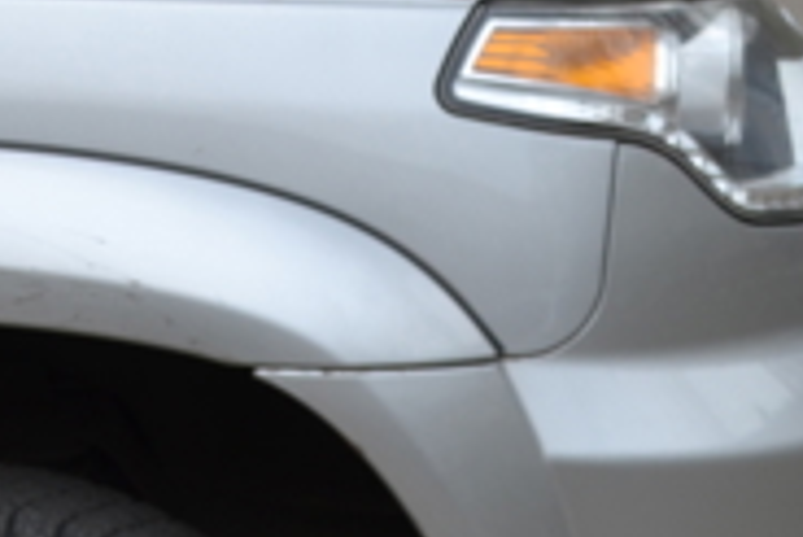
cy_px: 44
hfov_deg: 14.8
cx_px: -620
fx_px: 2723
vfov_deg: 11.2
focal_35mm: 122
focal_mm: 20
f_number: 6.3
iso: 100
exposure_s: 1/160
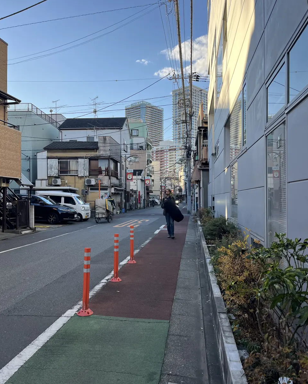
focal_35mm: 28
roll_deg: +0.5
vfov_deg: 62.2
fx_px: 319
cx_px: 155
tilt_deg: +1.4
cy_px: 197
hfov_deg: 51.5
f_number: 1.6
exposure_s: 1/928
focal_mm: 5.1
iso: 50
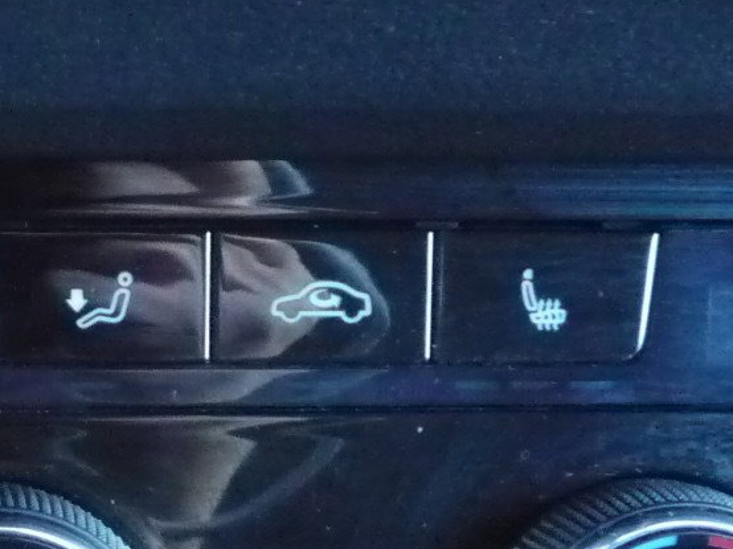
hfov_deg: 17.1
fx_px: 2349
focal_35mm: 111
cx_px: -75
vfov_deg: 13.1
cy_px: 578
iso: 800
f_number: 3.3
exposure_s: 1/13
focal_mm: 5.2
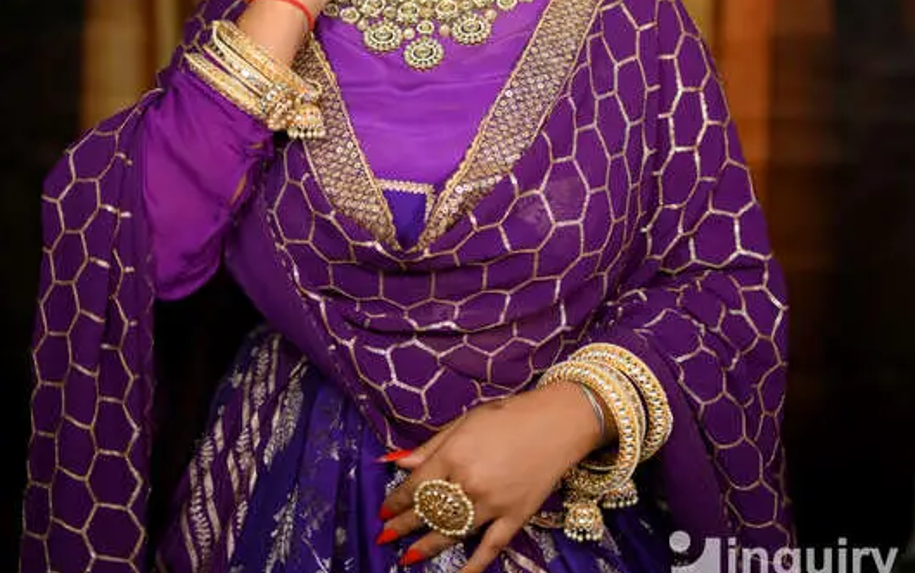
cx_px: 457
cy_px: -66
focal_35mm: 77
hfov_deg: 26.8
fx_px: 1921
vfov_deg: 16.4
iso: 250
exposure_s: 1/250
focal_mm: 50
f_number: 1.8
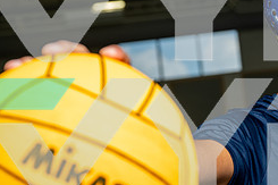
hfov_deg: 13.9
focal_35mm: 146
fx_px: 1127
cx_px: 245
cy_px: 139
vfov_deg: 9.4
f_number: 4.5
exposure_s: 1/250
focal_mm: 59
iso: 100
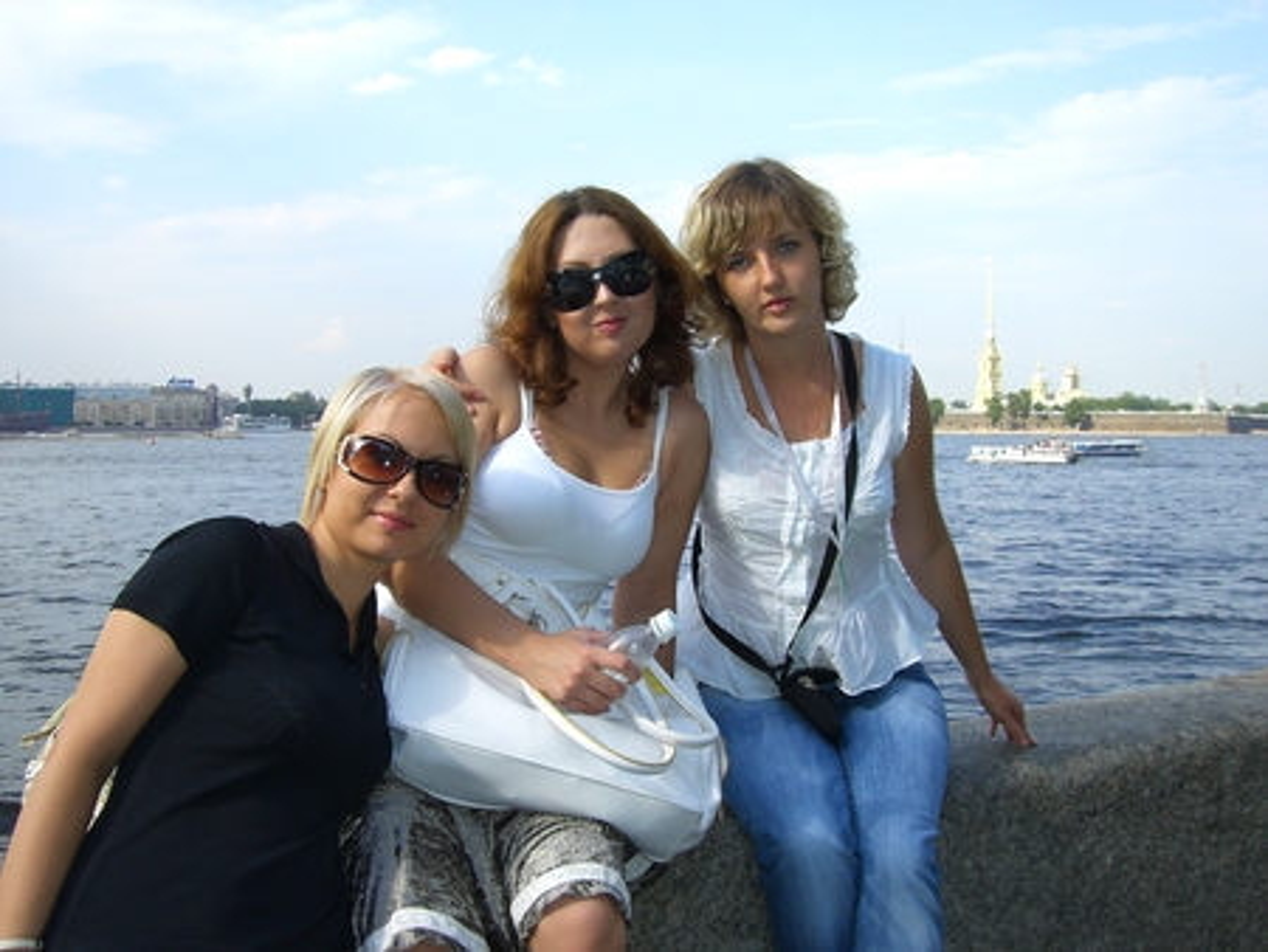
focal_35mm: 38
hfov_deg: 49.0
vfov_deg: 37.8
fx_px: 1393
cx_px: 634
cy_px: 476
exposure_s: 1/250
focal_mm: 6.2
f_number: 4.3
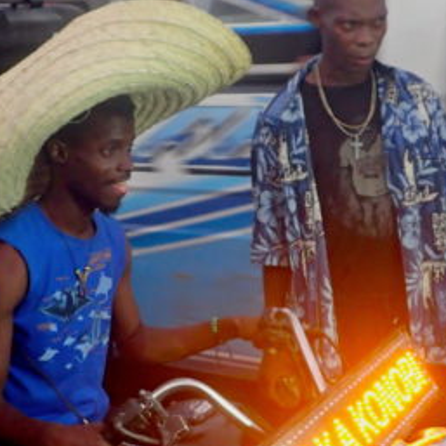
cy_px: 224
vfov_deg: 27.7
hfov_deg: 27.3
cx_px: 104
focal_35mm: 62
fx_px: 904
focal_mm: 5.5
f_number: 2.3
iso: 640
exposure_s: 1/30
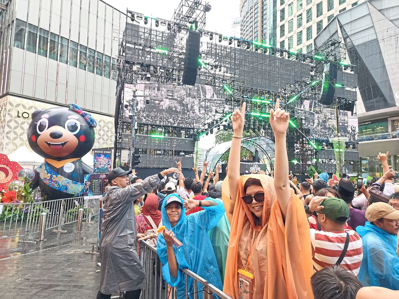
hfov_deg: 73.9
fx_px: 265
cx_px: 200
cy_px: 150
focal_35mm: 23
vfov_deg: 58.9
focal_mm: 6.4
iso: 160
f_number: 1.8
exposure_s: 1/180
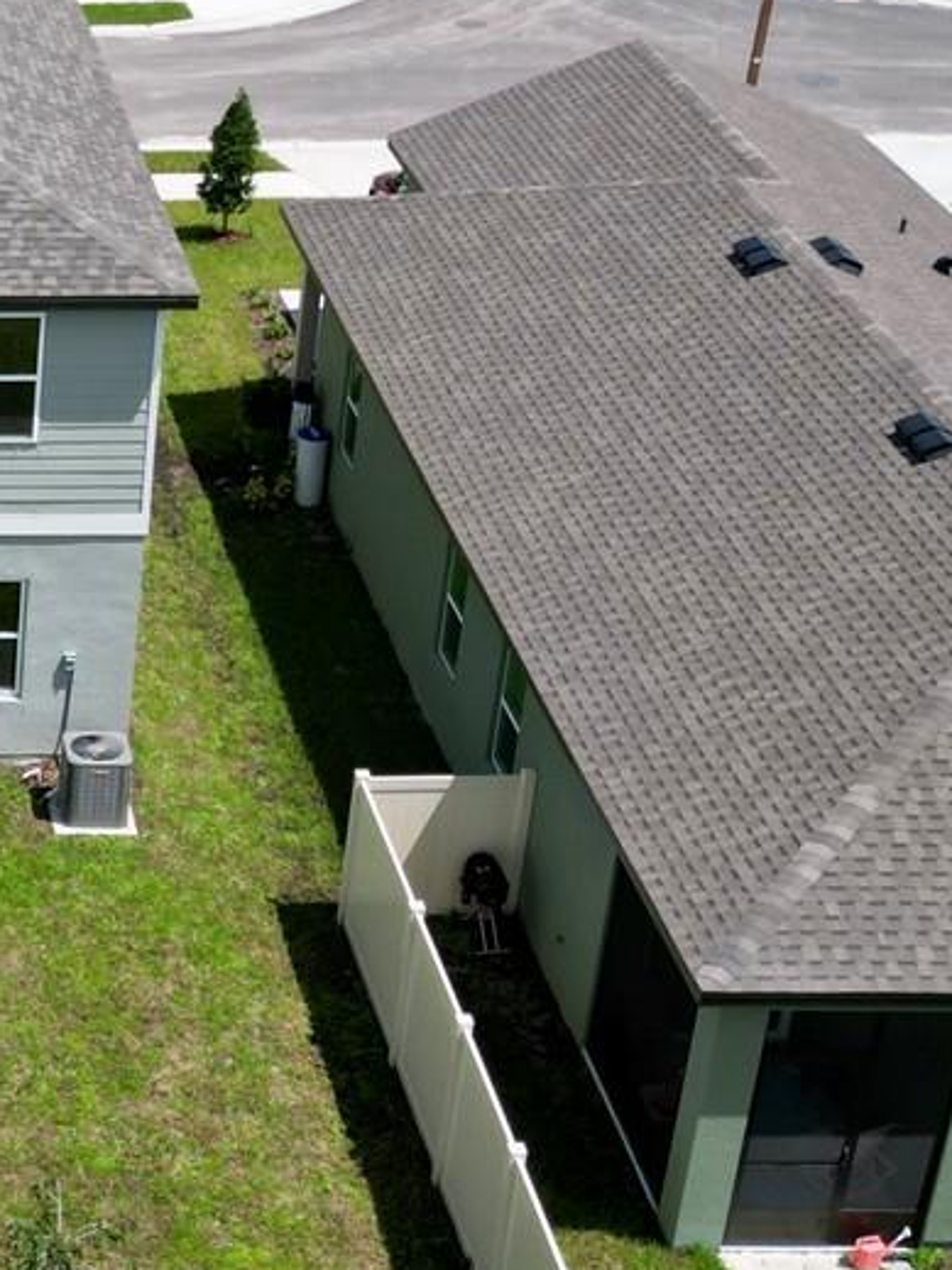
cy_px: 611
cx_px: -296
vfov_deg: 26.3
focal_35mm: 74
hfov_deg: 18.5
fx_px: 2715
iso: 120
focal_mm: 6.72
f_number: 1.7
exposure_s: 1/4000
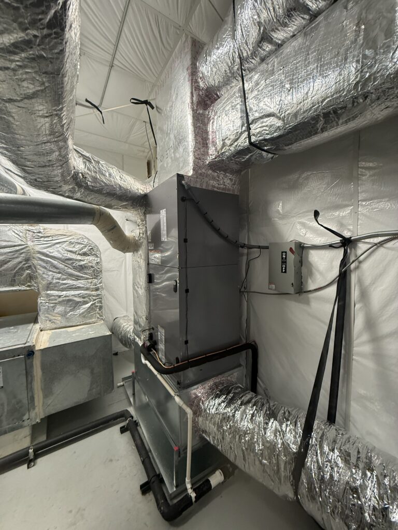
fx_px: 215
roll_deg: -0.8
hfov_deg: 85.7
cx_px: 199
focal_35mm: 14
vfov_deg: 102.1
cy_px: 265
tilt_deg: -5.5
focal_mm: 2.22
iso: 320
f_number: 2.2
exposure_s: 1/60
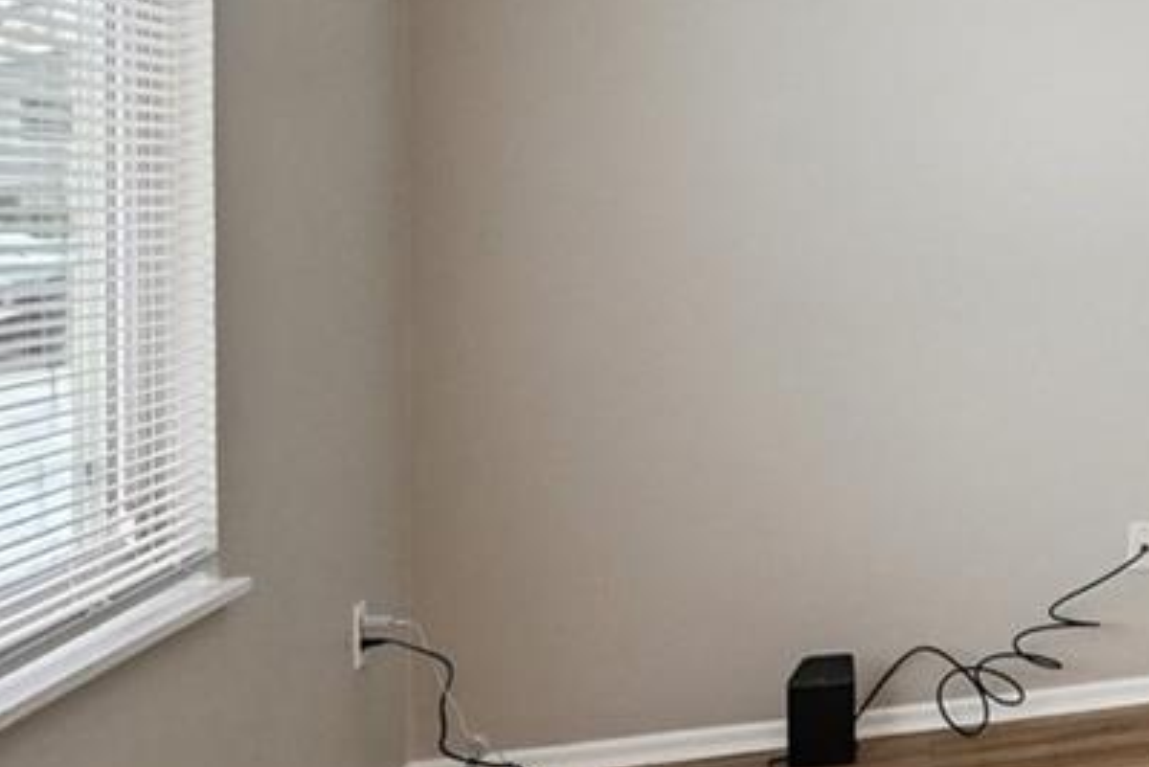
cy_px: 224
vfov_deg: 24.0
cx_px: 1881
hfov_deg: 24.2
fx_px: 1788
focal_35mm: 56
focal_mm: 14
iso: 400
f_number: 10
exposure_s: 1/13
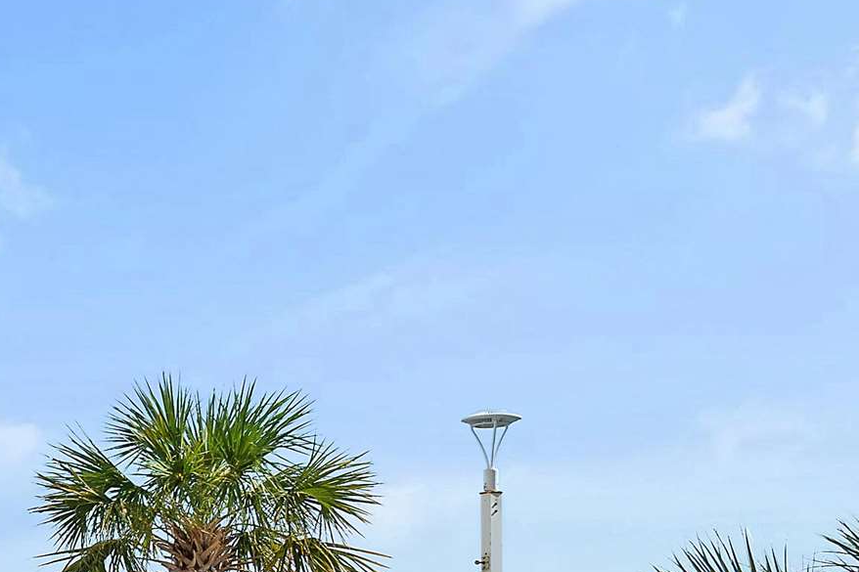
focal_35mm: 84
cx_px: -432
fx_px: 2004
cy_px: 742
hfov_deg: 20.6
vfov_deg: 15.5
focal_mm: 16
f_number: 7.1
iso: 100
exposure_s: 1/200
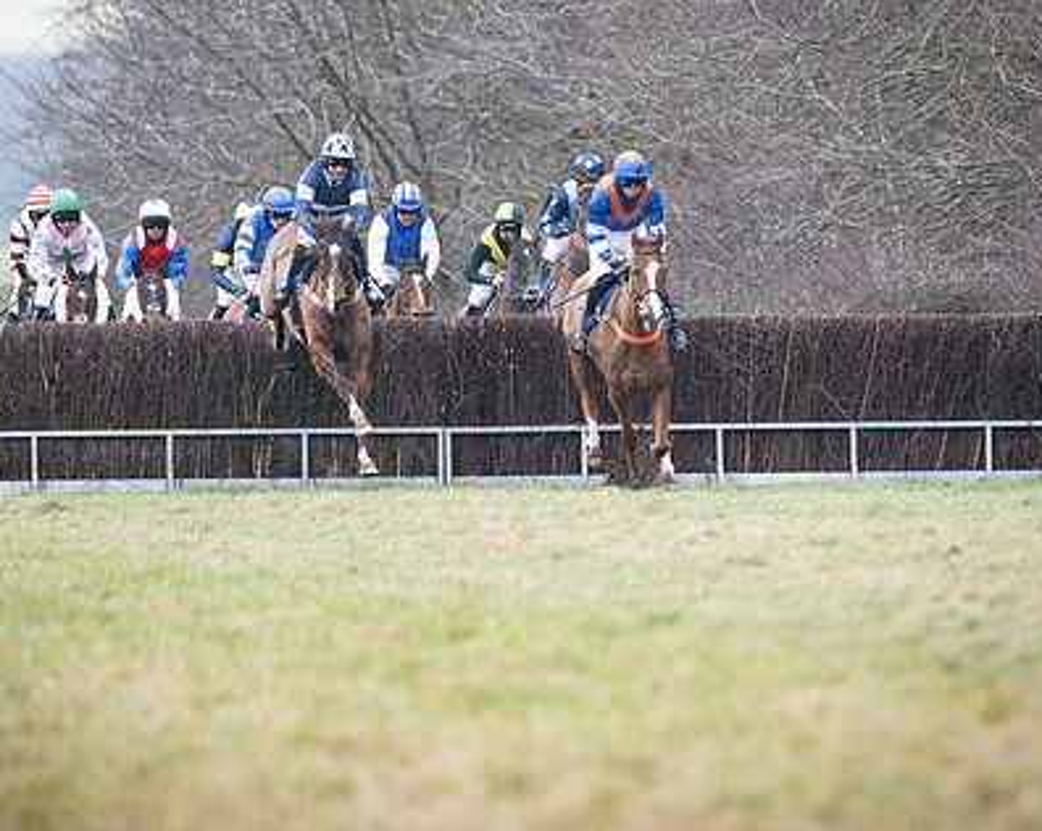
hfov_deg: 2.7
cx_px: 837
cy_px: 299
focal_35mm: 706
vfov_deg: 2.2
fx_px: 21751
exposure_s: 1/1600
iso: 400
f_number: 2.8
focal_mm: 200
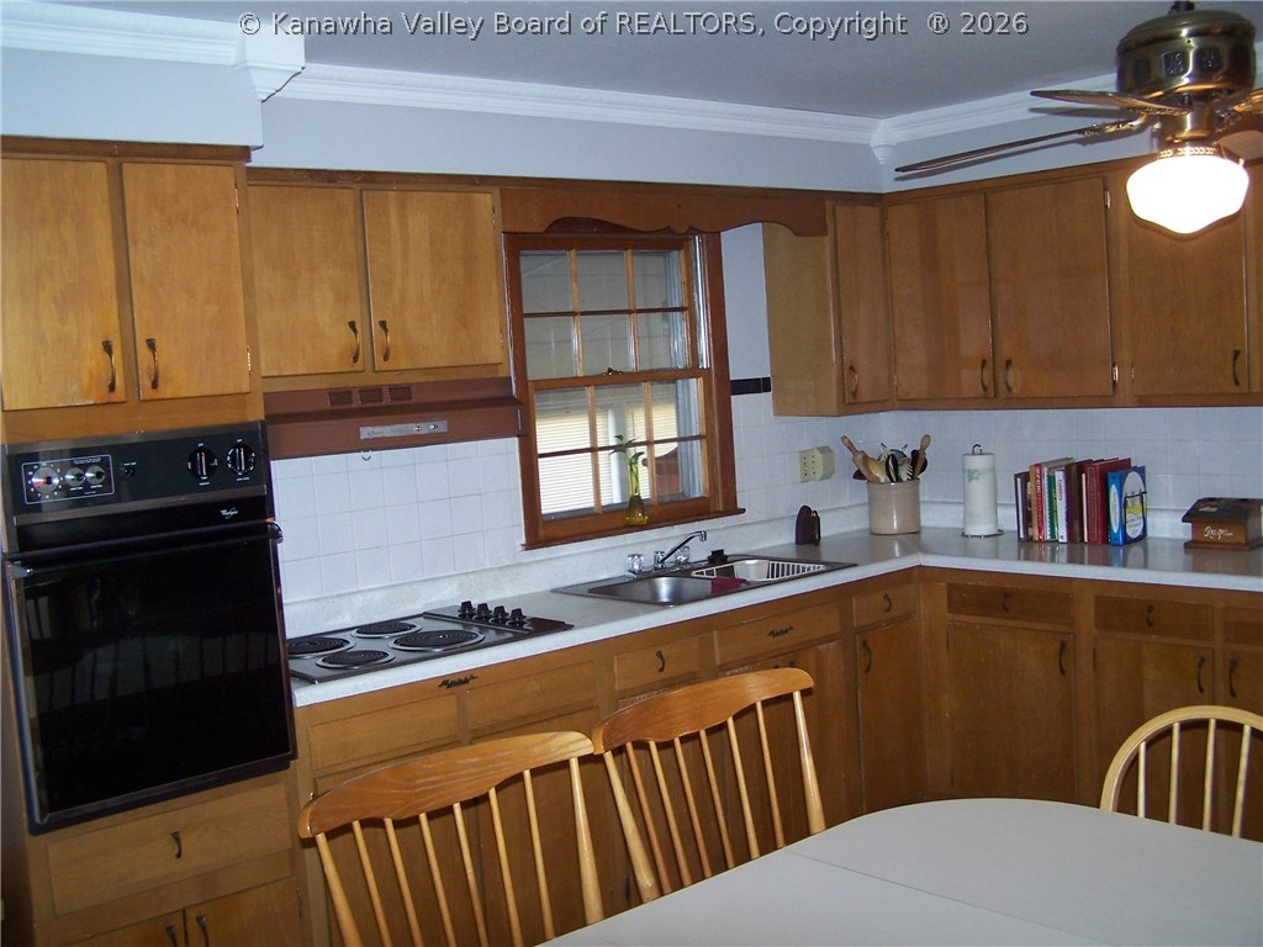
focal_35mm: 38
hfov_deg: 49.0
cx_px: 632
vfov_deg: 37.7
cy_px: 474
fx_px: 1386
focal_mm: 6.3
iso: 140
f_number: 2.8
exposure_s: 1/60
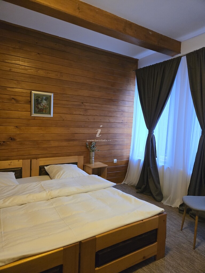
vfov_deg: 73.9
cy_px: 136
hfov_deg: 58.9
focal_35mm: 23
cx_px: 102
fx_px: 182
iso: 1250
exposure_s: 1/100
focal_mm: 5.4
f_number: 1.8
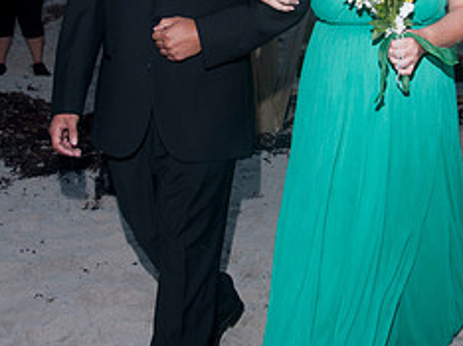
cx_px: 272
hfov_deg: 31.6
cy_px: 18
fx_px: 815
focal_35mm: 61
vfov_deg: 23.2
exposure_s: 1/250
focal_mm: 22
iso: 400
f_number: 6.3
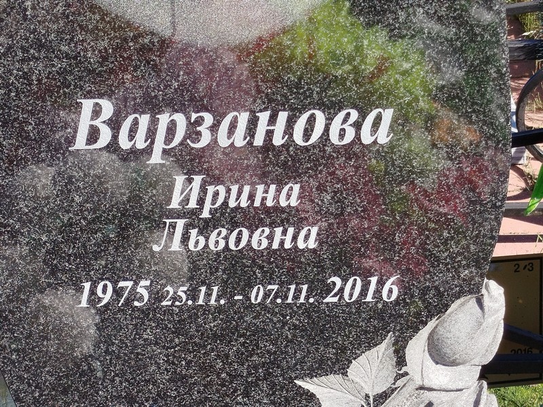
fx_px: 518
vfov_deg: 42.9
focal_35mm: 33
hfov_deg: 55.4
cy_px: 204
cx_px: 272
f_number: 1.7
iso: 50
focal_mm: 5.31
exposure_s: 1/427
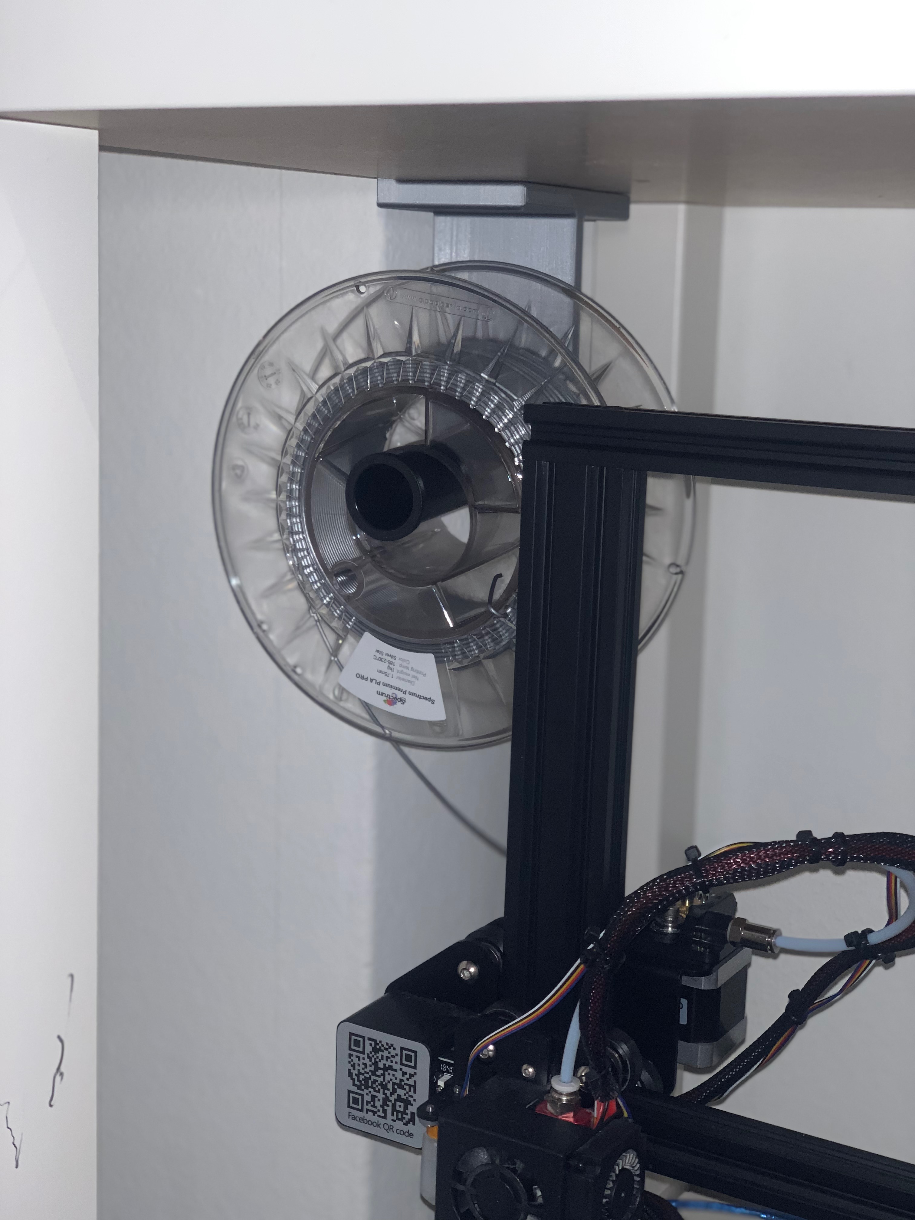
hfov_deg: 28.0
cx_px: 458
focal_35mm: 52
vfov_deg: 36.8
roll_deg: -0.9
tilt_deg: -10.3
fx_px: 1833
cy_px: 610
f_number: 2.4
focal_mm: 6
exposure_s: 1/32
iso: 50
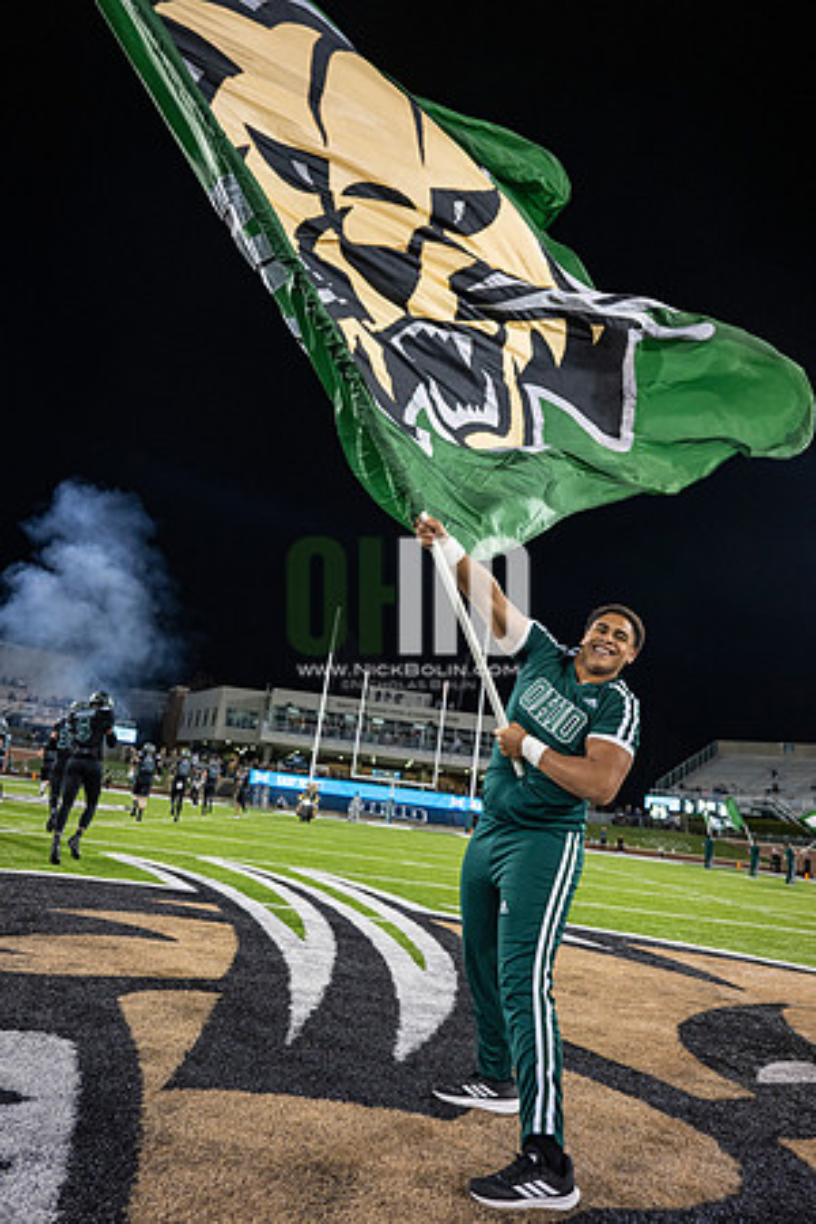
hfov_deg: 53.1
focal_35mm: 24
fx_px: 816
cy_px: 612
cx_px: 408
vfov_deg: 73.7
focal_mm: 24
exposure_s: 1/500
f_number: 3.2
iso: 1250
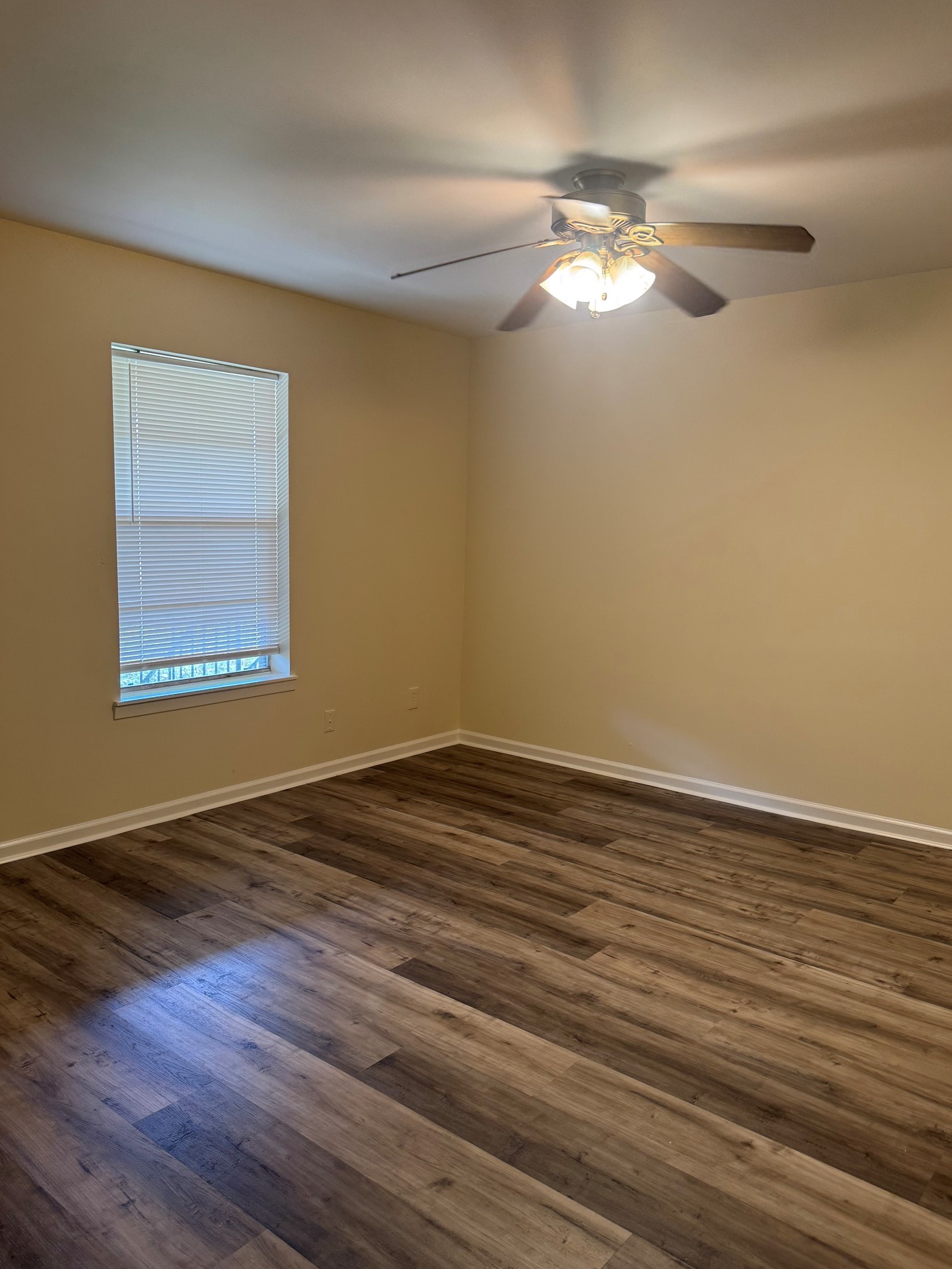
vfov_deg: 69.4
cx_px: 488
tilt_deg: -7.5
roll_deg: -1.1
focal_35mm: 25
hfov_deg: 54.9
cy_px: 639
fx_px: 917
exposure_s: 1/60
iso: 160
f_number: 1.78
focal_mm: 6.76
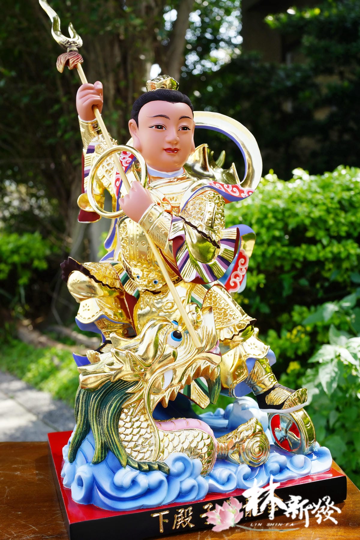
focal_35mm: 35
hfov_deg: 37.9
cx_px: 180
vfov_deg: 54.4
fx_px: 525
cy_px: 270
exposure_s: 1/125
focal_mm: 35
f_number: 7.1
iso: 200
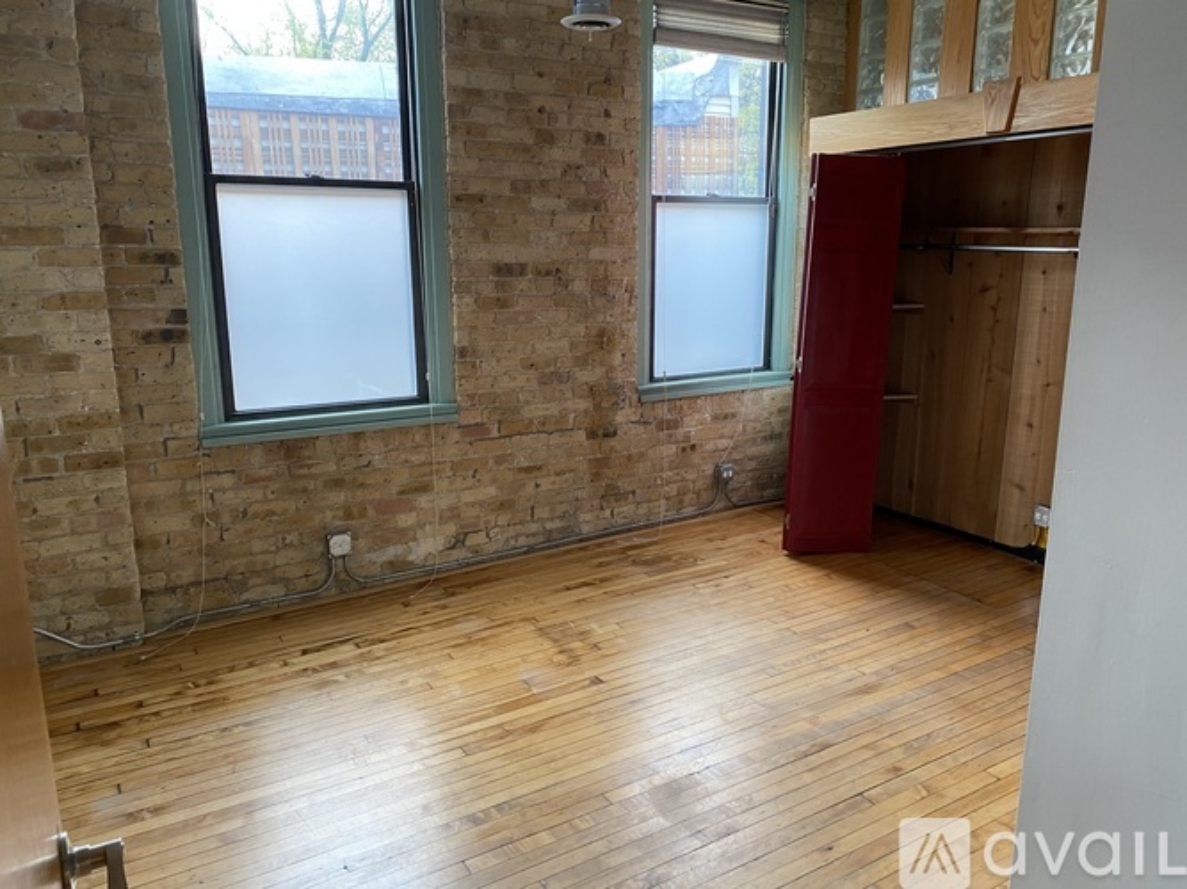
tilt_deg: -13.2
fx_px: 891
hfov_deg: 67.3
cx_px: 594
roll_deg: +0.1
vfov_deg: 53.0
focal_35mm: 26
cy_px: 444
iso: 125
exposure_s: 1/70
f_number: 1.8
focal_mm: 4.25
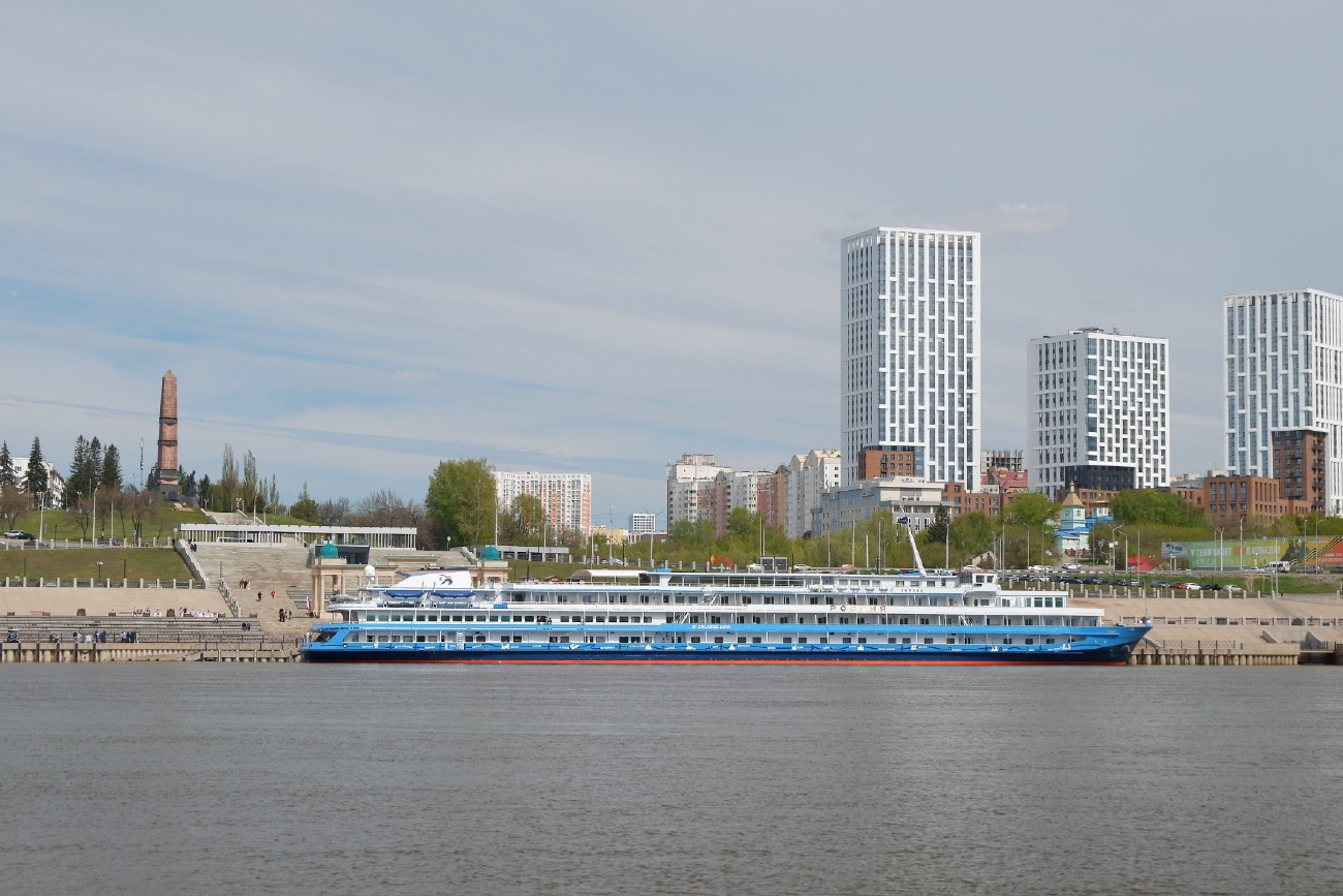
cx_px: 672
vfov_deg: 18.2
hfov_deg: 27.0
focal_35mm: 75
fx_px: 2798
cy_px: 448
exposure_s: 1/200
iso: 200
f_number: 8
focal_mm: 50
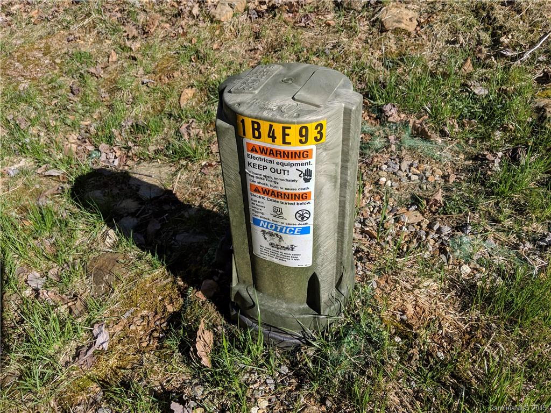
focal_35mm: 27
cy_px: 206
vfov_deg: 51.4
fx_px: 430
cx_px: 276
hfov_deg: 65.3
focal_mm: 4.44
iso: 58
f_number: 1.8
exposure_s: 1/2347
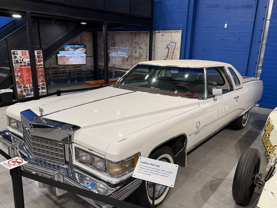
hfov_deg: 63.4
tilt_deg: -17.1
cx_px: 138
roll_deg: -2.2
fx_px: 224
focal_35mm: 28
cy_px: 116
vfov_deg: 49.7
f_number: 1.78
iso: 250
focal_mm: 6.76
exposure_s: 1/60
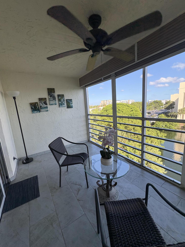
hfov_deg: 85.7
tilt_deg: -6.7
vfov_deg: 102.1
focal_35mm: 14
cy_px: 124
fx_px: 100
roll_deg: +5.7
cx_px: 92
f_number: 2.2
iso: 64
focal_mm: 2.22
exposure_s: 1/440
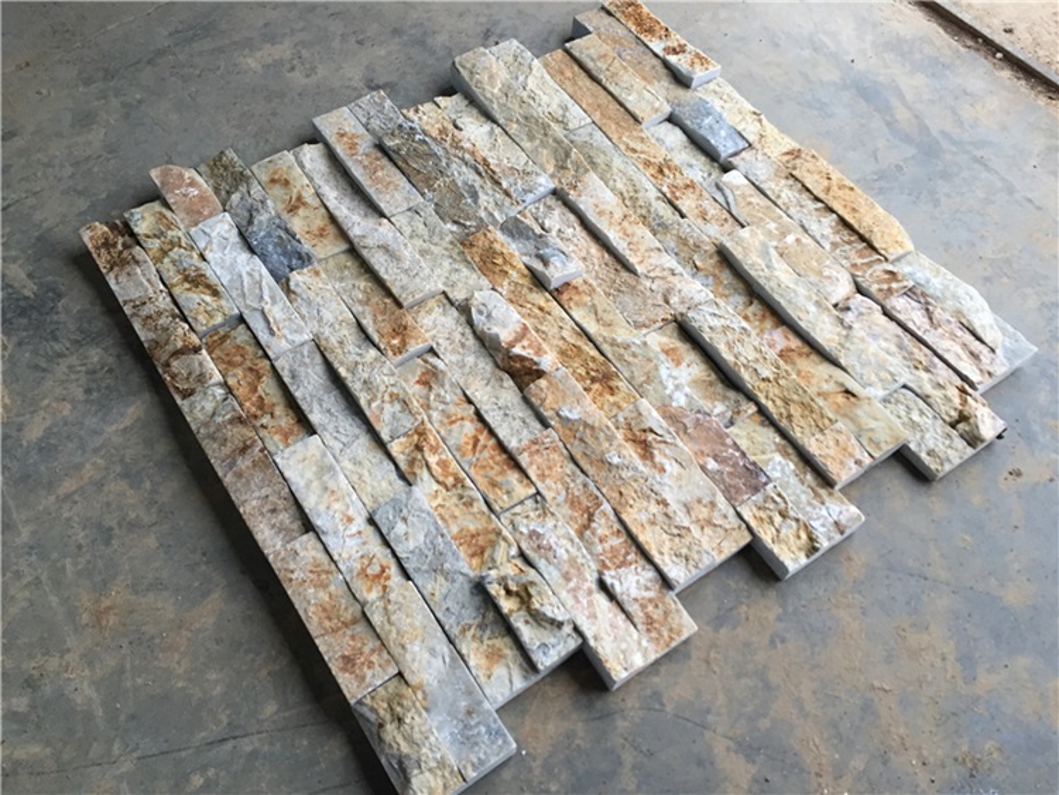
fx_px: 887
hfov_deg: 61.6
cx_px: 530
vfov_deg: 48.3
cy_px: 398
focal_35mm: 29
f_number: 2.2
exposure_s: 1/33
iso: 64
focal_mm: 4.15
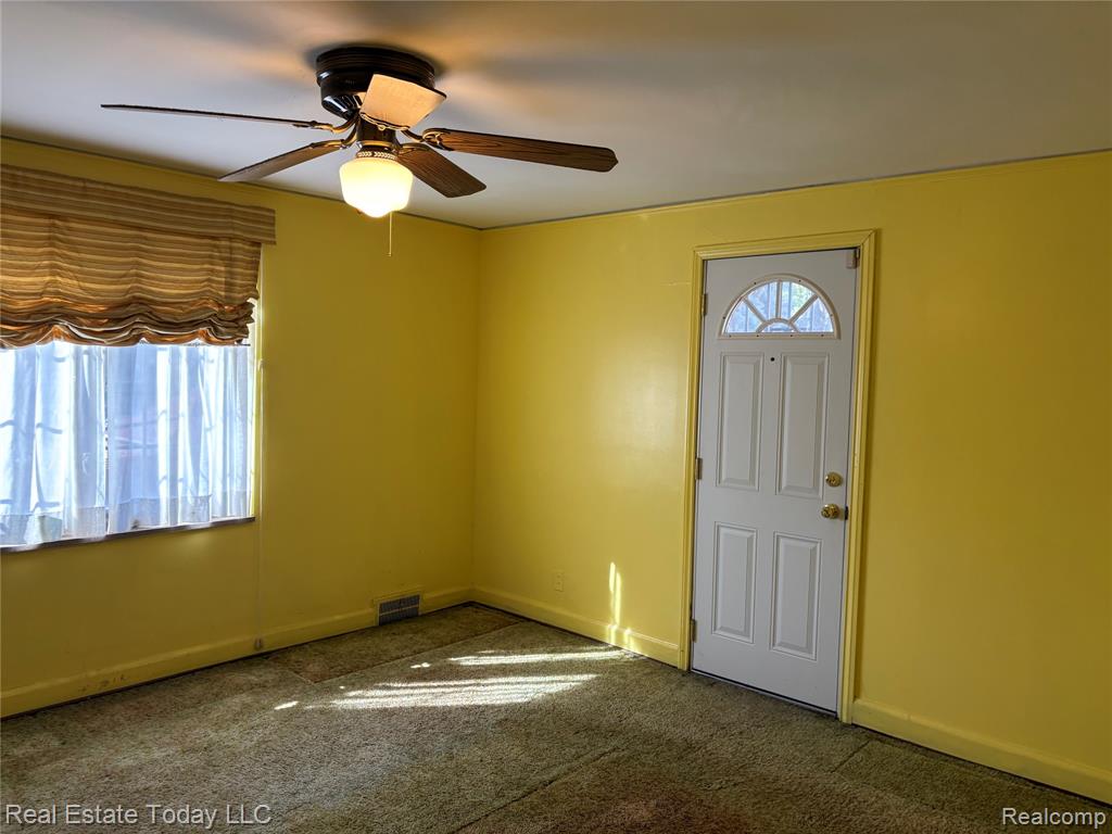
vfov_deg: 53.1
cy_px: 417
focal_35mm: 26
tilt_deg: -2.5
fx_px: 835
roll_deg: -2.5
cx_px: 556
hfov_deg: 67.3
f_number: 1.6
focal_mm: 5.96
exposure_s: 1/120
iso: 125
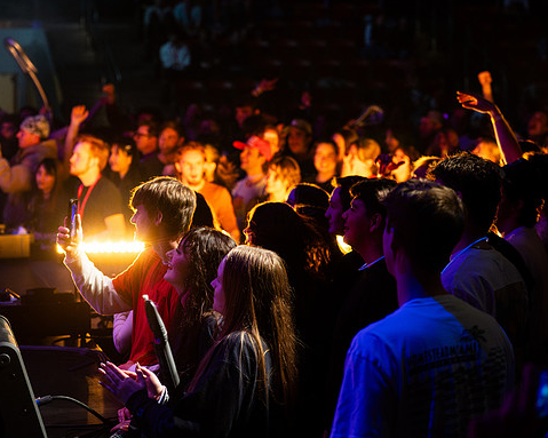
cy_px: 193
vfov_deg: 17.1
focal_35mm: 90
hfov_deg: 21.3
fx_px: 1459
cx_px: 248
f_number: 2.8
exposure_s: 1/400
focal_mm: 70
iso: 1600
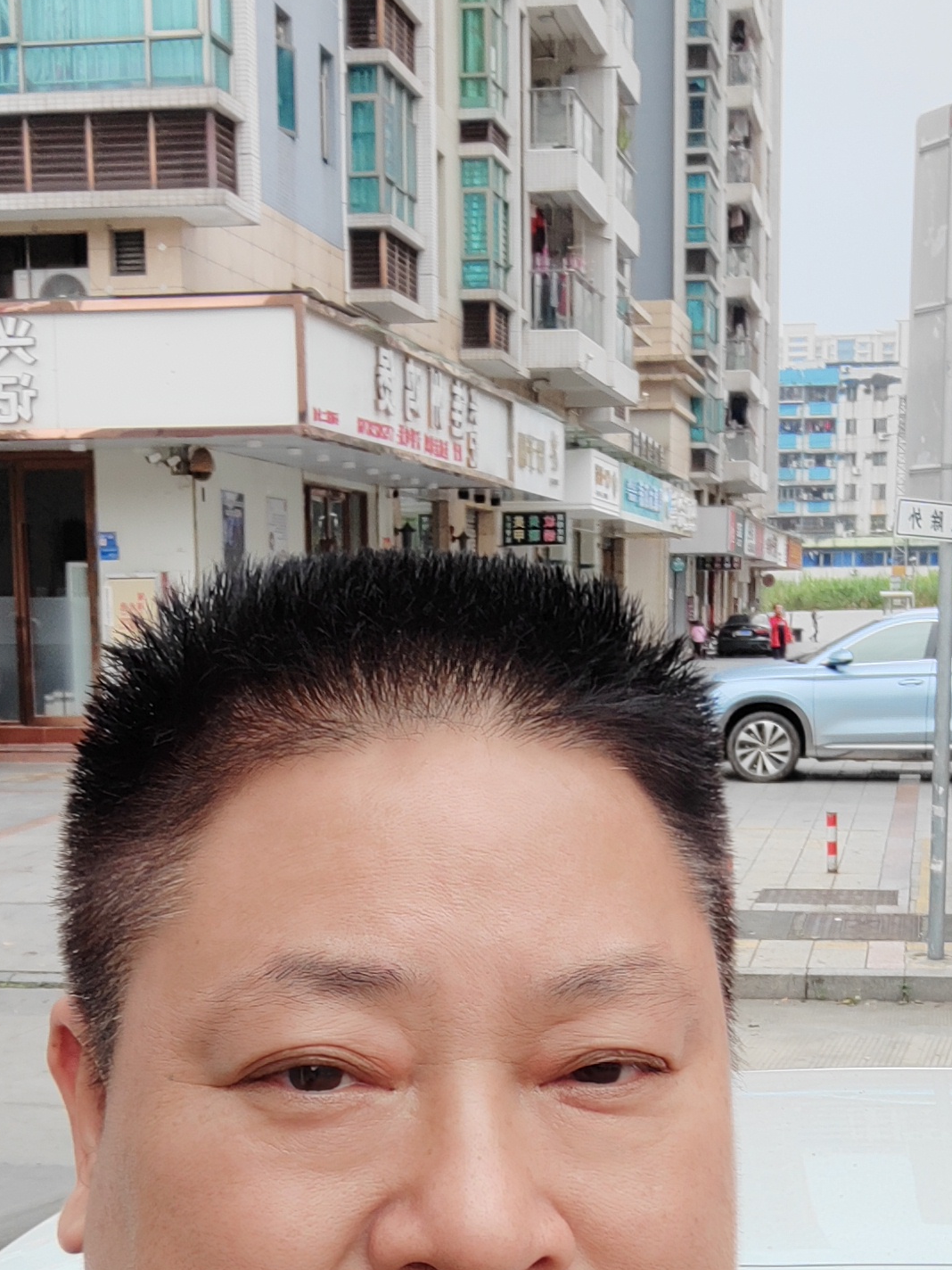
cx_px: 571
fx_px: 2017
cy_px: 980
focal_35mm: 55
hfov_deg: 26.5
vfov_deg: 34.1
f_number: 2.45
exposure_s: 1/50
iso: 100
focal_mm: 3.25
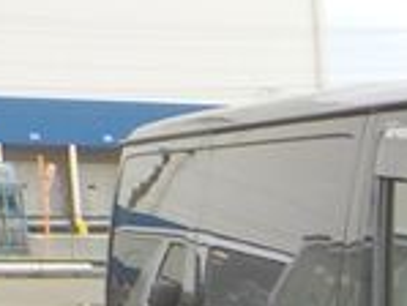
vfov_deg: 10.6
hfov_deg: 13.1
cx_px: 836
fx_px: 1518
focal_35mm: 129
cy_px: 598
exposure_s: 1/400
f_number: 3.3
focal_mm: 4.1
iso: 125
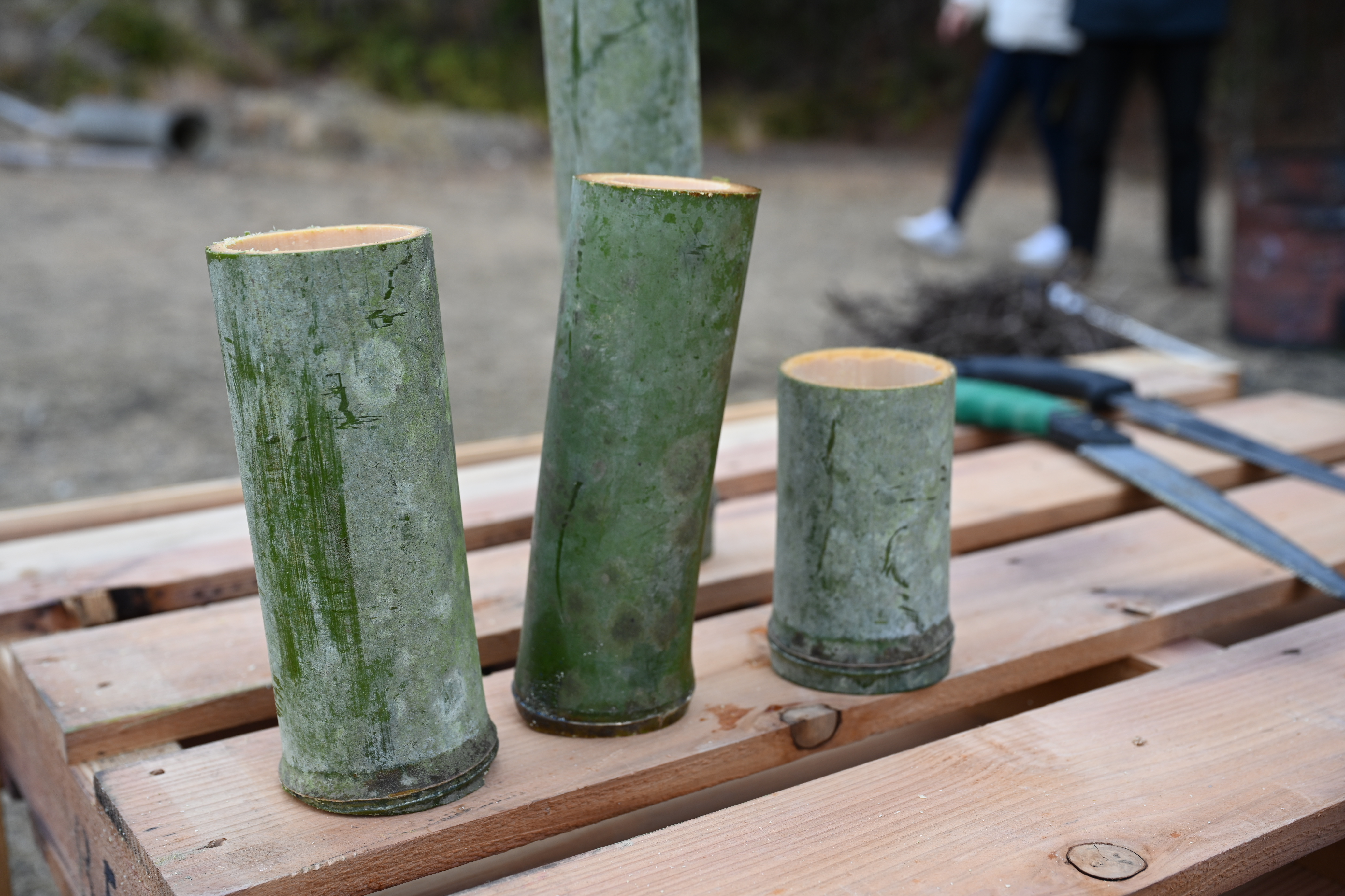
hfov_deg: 48.5
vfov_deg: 33.4
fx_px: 1494
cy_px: 448
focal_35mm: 40
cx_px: 672
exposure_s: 1/250
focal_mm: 40
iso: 140
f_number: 5.6
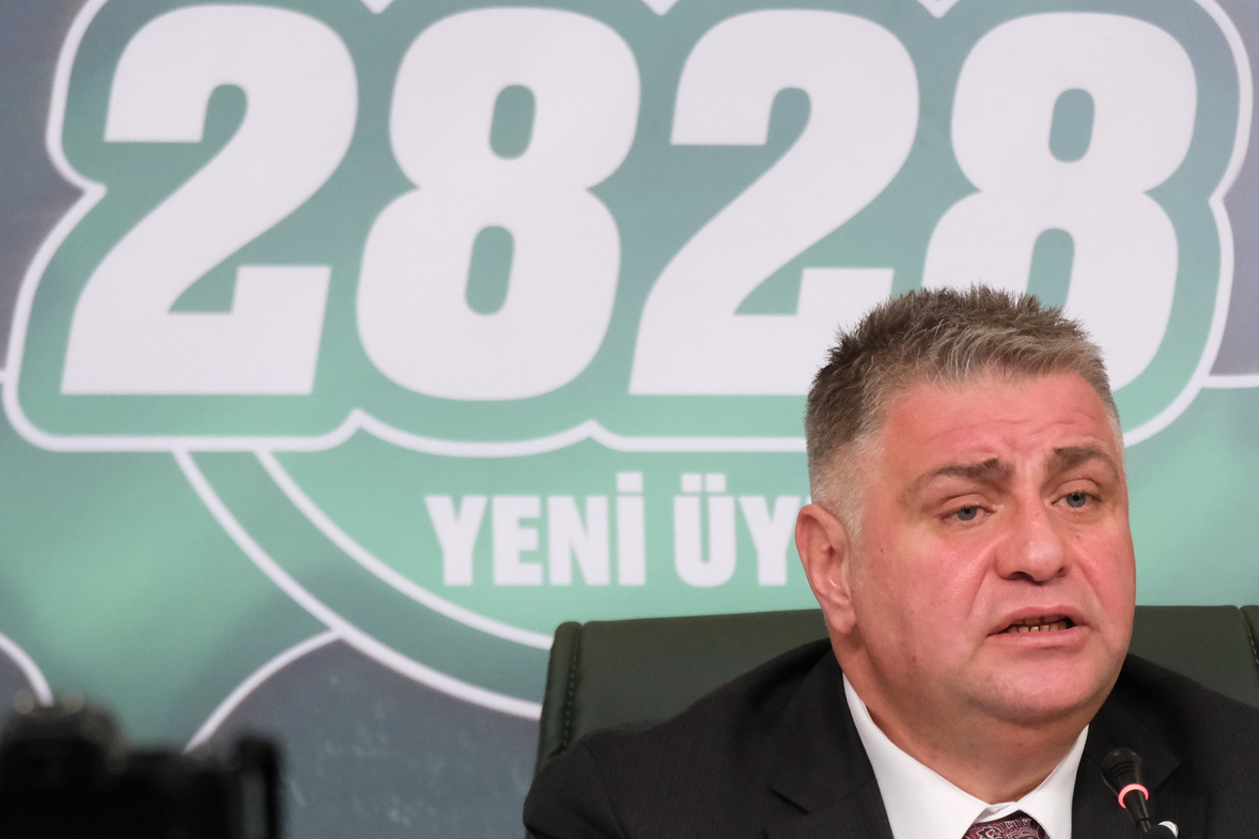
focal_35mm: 481
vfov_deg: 2.9
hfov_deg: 4.3
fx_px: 16818
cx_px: 980
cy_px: 674
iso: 5000
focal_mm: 196.6
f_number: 5.6
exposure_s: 1/500
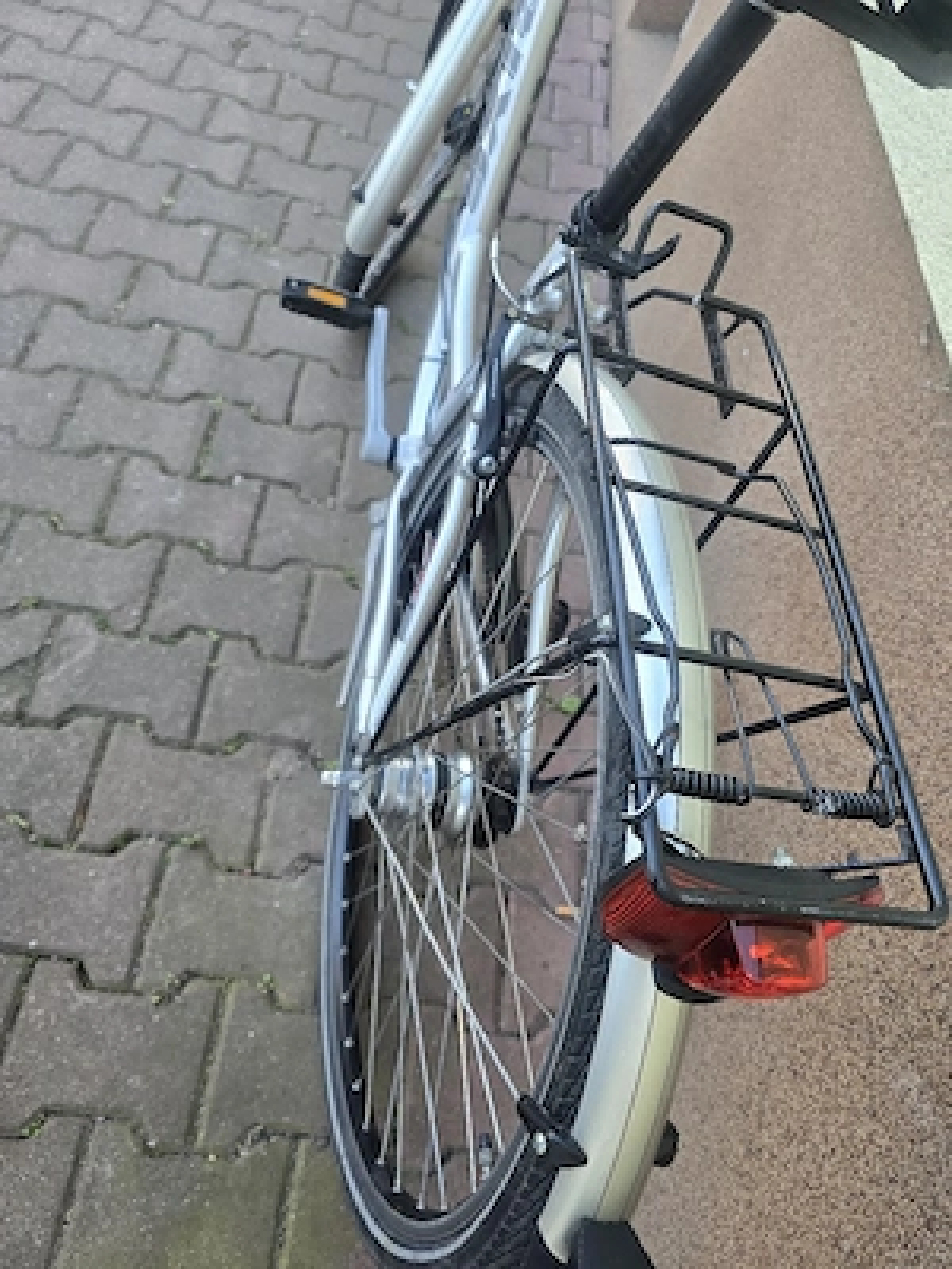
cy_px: 634
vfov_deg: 73.9
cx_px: 476
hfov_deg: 58.9
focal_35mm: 23
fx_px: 843
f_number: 1.7
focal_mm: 6.3
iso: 125
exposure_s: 1/182
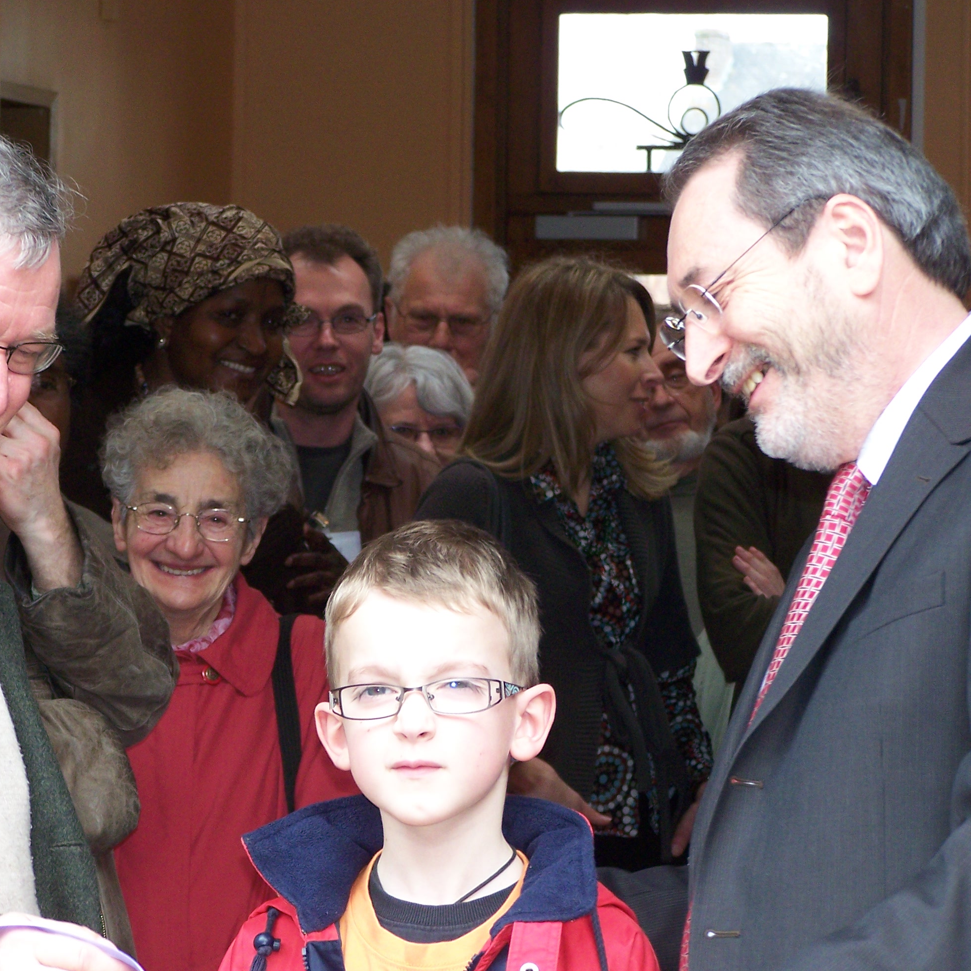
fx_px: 5173
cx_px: 447
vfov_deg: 10.7
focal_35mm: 163
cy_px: 487
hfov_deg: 10.7
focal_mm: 21.2
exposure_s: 1/100
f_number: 3.2
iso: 160
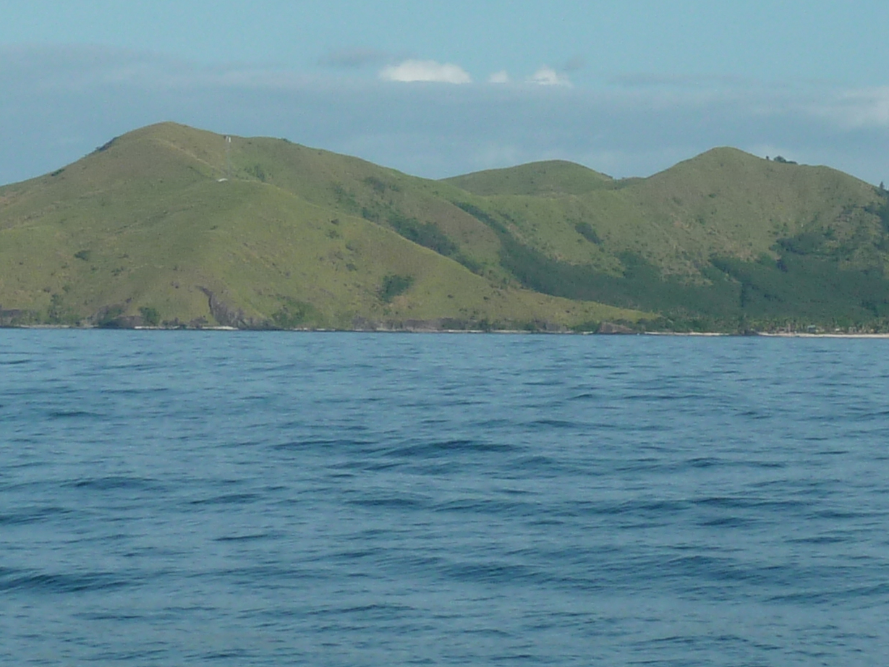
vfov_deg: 7.2
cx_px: 553
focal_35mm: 205
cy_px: 54
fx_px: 5265
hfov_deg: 9.6
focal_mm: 10.3
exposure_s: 1/500
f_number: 5.6
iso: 80
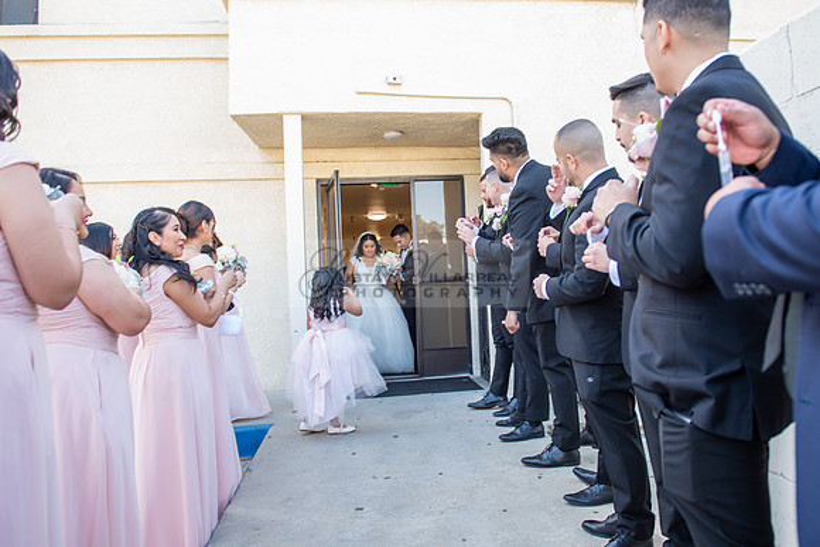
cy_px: 264
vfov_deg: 44.0
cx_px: 466
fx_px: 676
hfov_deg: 62.2
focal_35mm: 30
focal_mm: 24
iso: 200
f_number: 3.5
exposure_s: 1/125
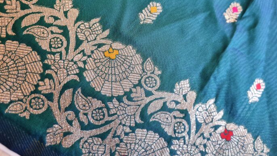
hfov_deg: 66.1
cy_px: 52
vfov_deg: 39.7
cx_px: 141
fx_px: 213
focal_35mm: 29
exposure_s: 1/60
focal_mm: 5.4
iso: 320
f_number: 1.8
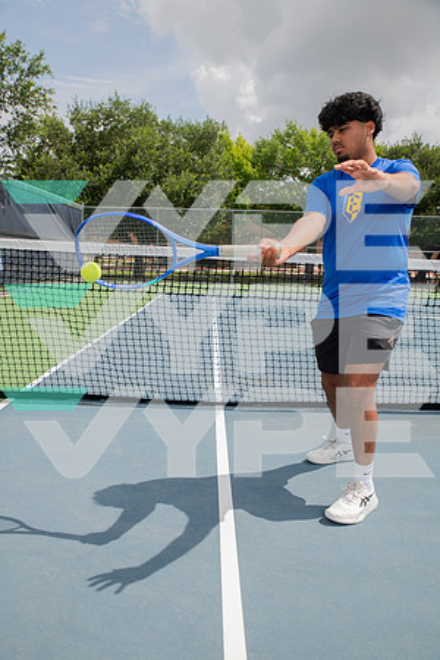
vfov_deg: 61.9
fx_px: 550
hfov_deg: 43.6
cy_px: 330
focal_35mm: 30
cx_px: 220
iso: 100
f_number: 7.1
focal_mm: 30
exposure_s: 1/320
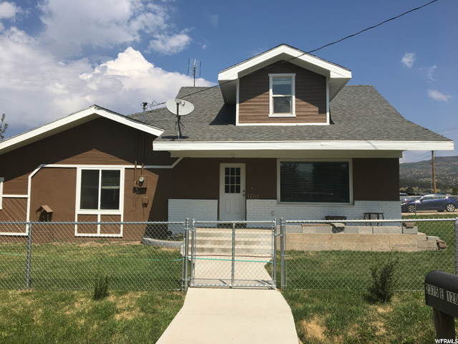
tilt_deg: +3.4
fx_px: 384
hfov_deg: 61.7
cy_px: 172
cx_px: 229
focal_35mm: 29
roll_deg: -1.0
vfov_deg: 48.2
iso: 25
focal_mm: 4.15
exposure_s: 1/2747
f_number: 2.2
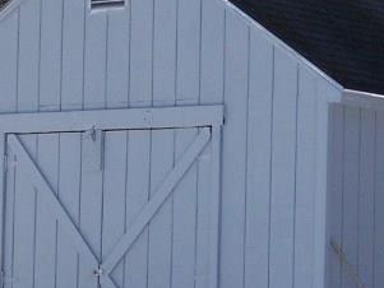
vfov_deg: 6.0
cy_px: 182
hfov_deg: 8.0
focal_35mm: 248
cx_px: 245
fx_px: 2752
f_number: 4.8
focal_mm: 12.1
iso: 80
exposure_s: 1/250
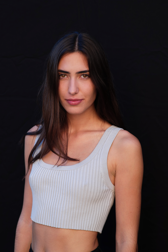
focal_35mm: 85
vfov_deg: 23.9
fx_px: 596
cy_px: 126
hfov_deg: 16.1
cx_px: 84
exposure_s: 1/320
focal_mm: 85
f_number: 5.6
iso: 640
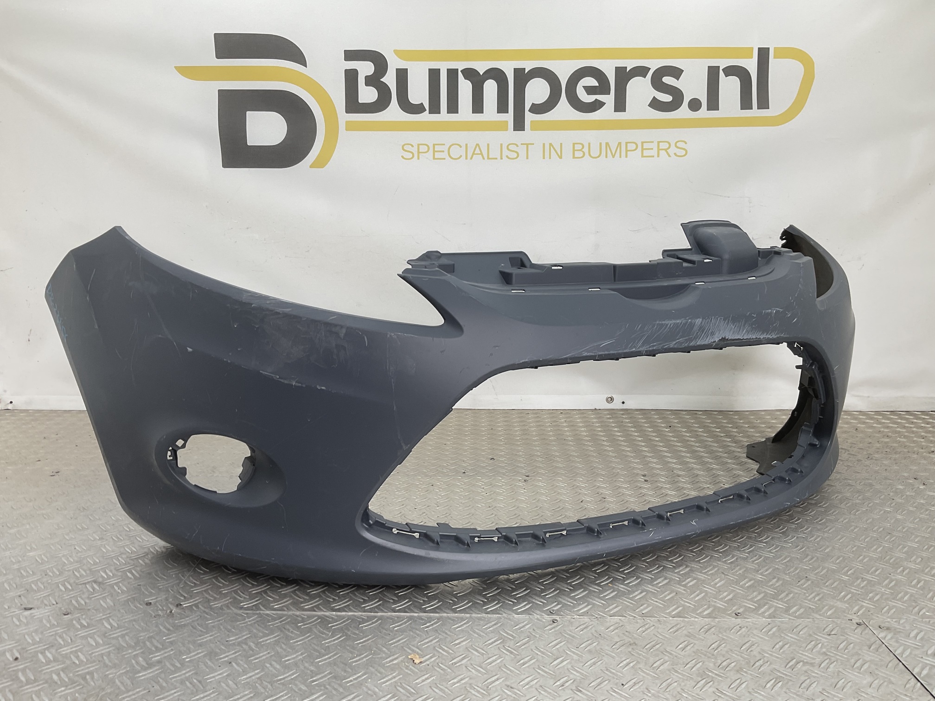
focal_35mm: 29
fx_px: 783
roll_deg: +0.2
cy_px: 350
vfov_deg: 48.2
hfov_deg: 61.7
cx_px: 468
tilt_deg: -9.8
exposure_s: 1/116
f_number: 1.8
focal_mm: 3
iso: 16
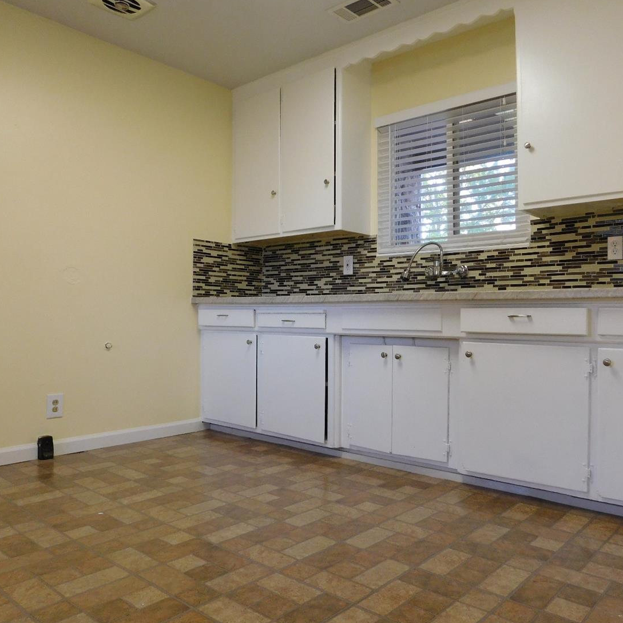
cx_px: 340
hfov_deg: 57.2
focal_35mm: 28
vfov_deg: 57.3
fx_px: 570
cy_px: 314
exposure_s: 1/30
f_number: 3
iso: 200
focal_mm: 4
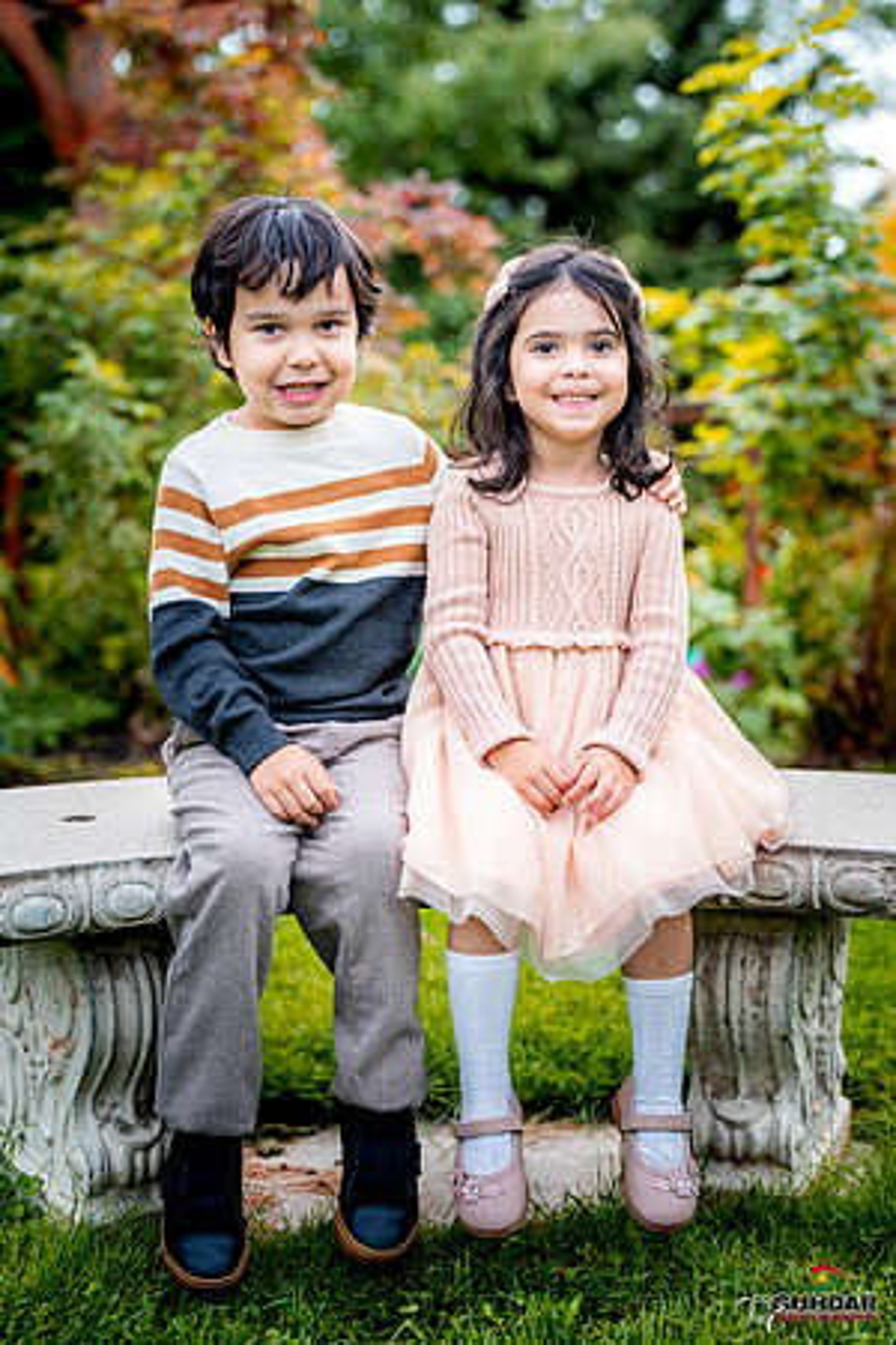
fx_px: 1867
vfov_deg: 39.6
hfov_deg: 27.0
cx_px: 448
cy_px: 672
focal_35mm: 50
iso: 200
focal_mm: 50
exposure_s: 1/800
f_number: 2
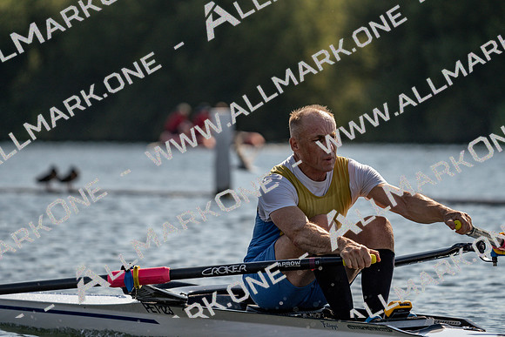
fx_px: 4420
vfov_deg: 4.4
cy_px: 168
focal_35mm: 315
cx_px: 252
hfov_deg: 6.5
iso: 160
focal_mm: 315
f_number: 6.3
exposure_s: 1/1600
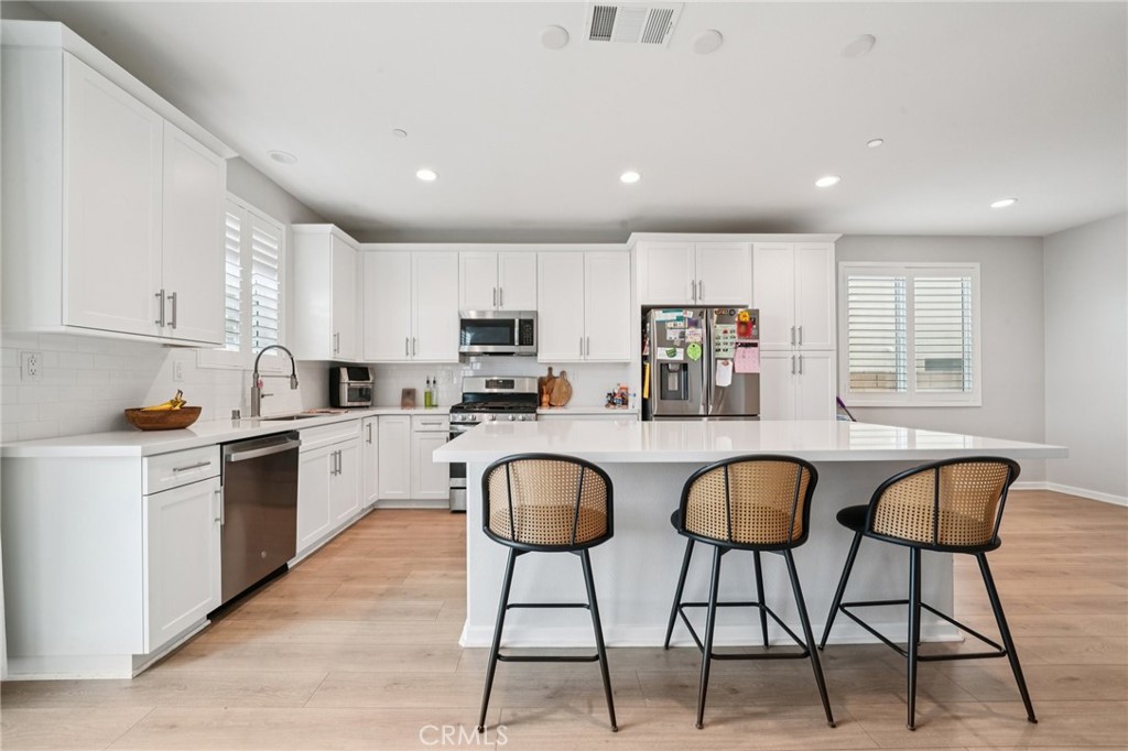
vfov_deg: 85.4
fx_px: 407
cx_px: 564
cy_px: 376
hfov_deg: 108.3
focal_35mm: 13
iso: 400
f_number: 11
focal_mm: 13
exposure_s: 1/13
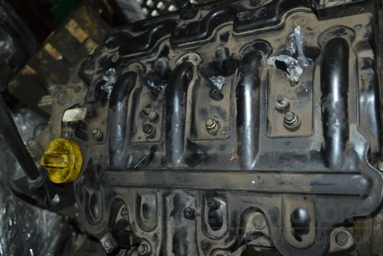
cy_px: 128
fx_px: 351
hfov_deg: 57.2
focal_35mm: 33
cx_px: 192
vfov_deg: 40.0
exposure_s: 1/60
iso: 720
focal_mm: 22
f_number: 3.8
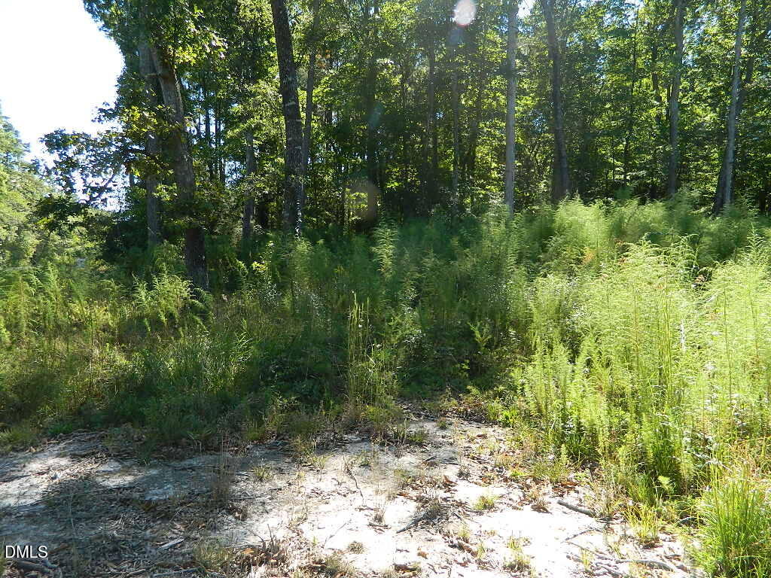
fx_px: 557
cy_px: 289
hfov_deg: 69.4
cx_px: 386
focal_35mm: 25
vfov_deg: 54.9
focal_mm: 4.5
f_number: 3.1
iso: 100
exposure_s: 1/250
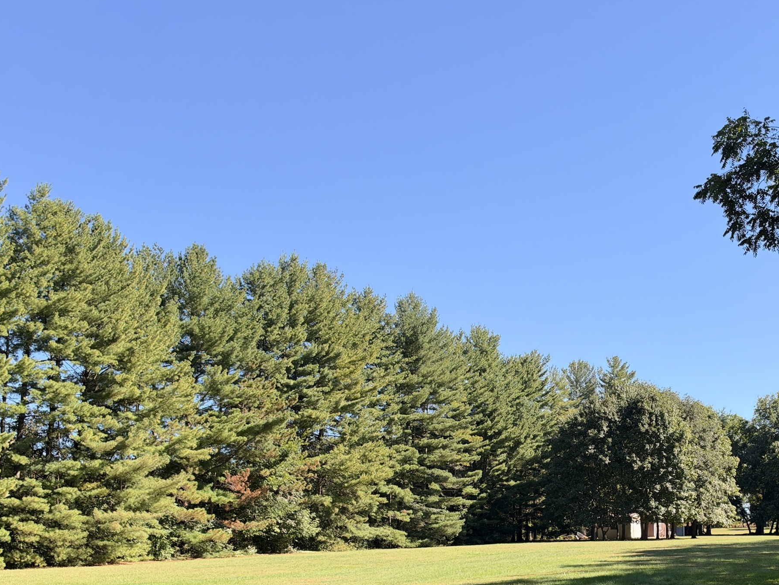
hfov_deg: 44.1
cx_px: 591
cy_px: 439
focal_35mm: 41
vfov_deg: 34.4
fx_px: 923
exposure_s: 1/1642
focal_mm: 6.93
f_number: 1.8
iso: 64
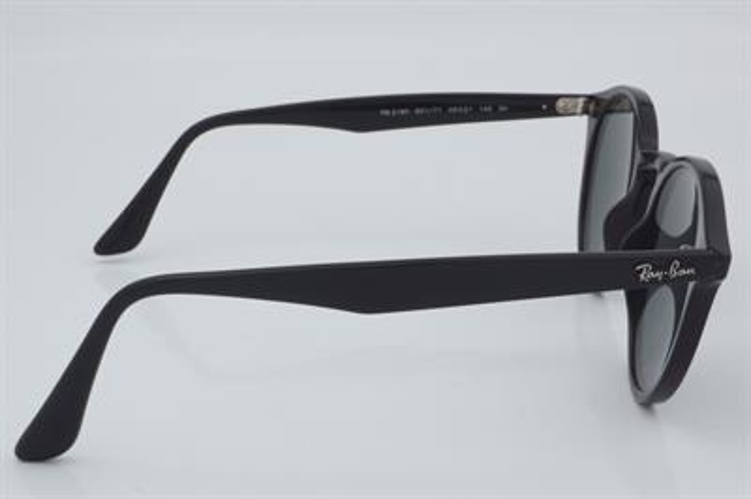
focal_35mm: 75
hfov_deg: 27.0
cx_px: 376
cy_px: 250
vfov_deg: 18.2
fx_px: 1563
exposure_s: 1/3
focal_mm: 50
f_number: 32
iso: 100
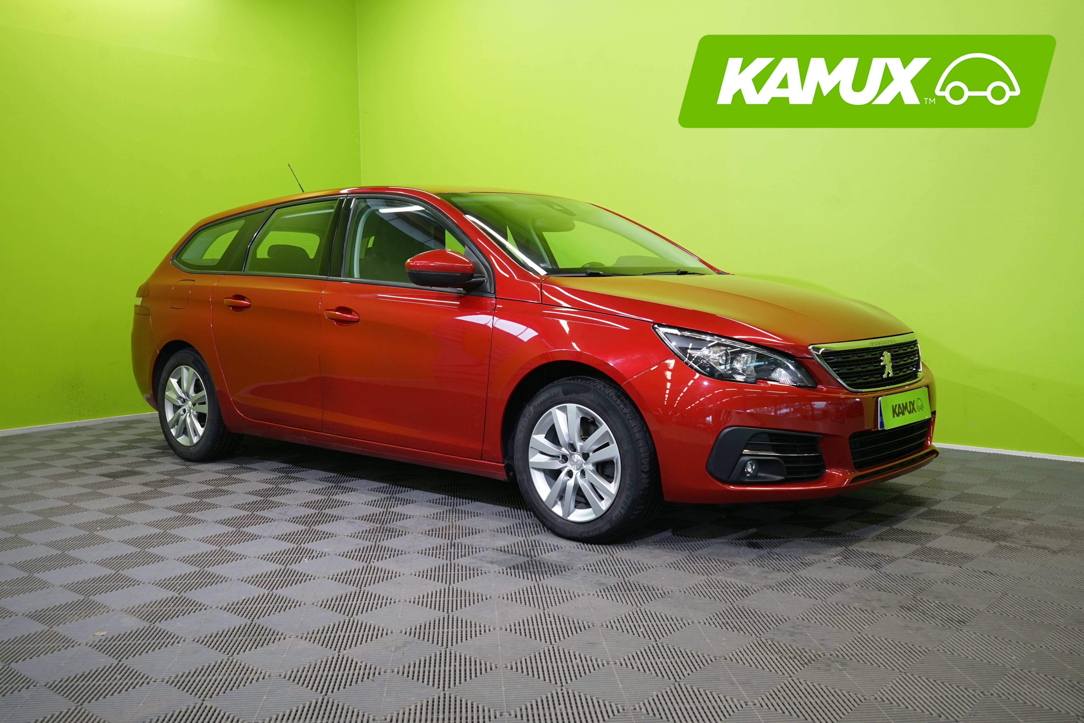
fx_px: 994
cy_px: 362
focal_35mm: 33
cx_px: 542
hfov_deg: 57.2
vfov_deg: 40.0
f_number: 6.3
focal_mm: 33
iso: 640
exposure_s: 1/30
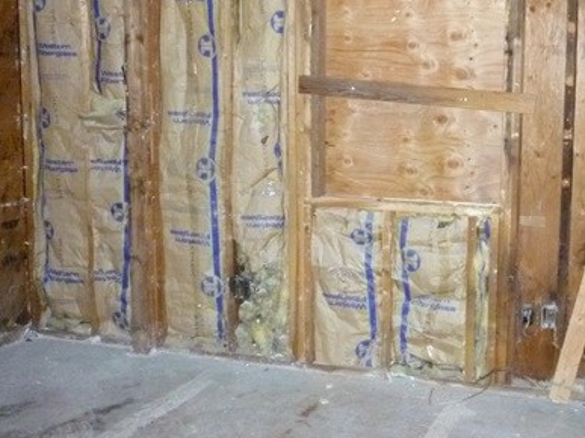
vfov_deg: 30.1
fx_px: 811
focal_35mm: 48
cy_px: 163
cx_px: 428
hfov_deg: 38.8
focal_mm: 5.2
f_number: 3.3
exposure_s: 1/125
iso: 1000
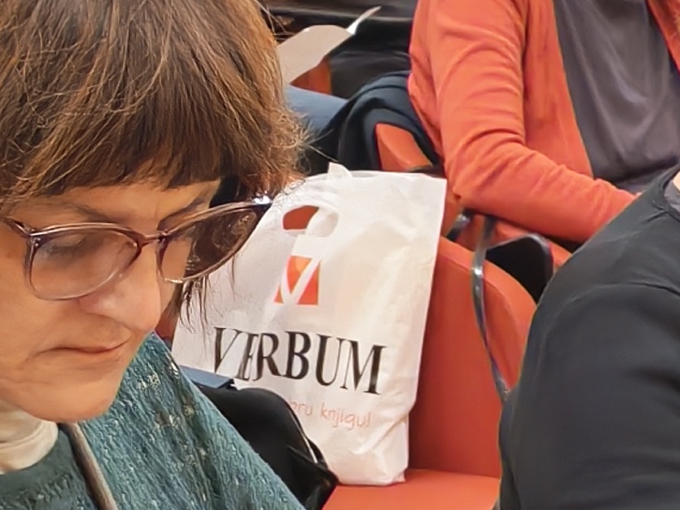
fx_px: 3437
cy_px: 588
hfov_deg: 11.2
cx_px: 583
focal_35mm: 175
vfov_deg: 8.4
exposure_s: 1/100
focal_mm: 6.12
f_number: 1.9
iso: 1600
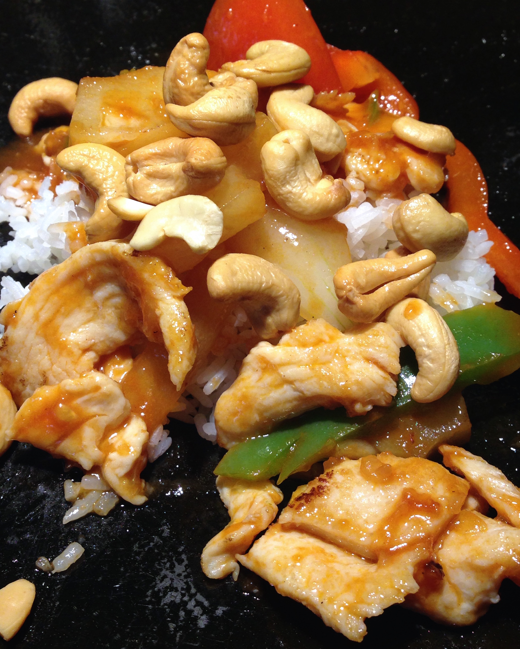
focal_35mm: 44
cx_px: 249
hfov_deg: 34.2
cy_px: 334
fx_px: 846
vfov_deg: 42.0
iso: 64
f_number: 2.4
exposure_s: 1/60
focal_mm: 4.12
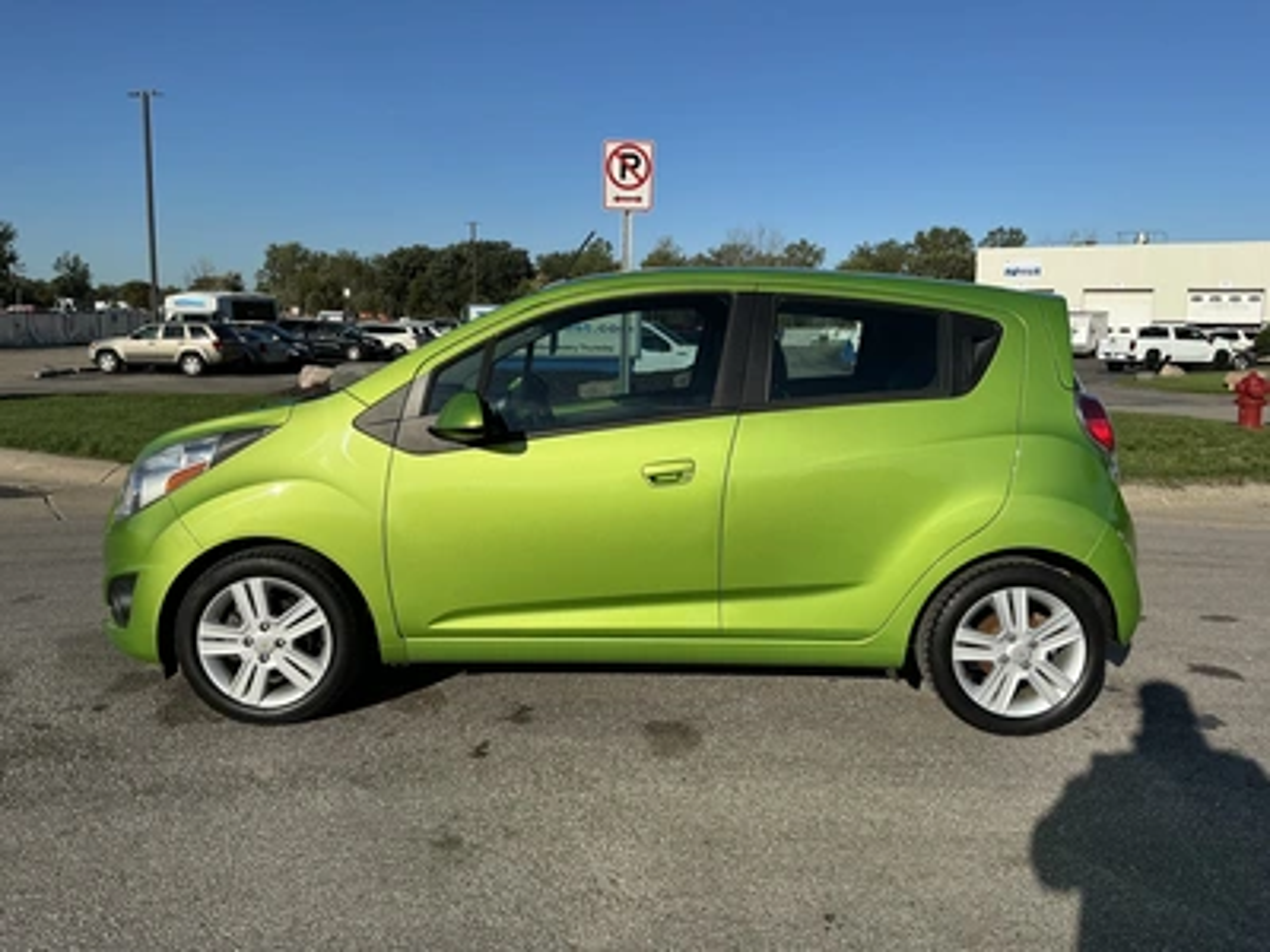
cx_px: 635
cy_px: 476
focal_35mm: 28
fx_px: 1027
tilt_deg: -4.8
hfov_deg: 63.4
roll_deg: -0.7
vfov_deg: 49.7
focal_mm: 3
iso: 25
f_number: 1.8
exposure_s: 1/3125
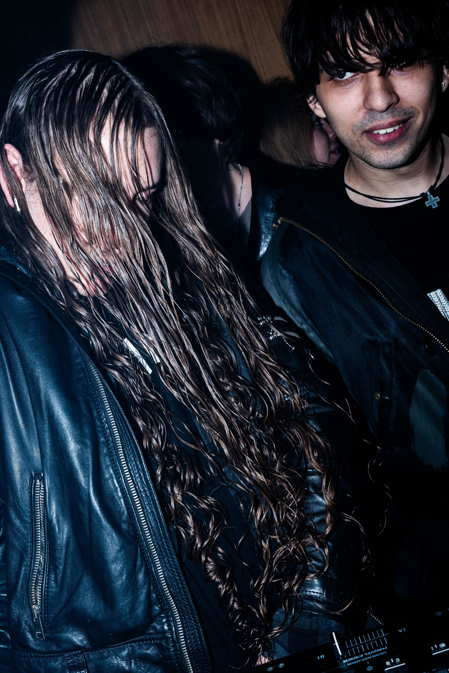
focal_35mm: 41
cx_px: 211
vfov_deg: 47.4
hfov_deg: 32.6
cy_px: 356
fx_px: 767
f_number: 5.6
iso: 160
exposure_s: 1/200
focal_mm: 28
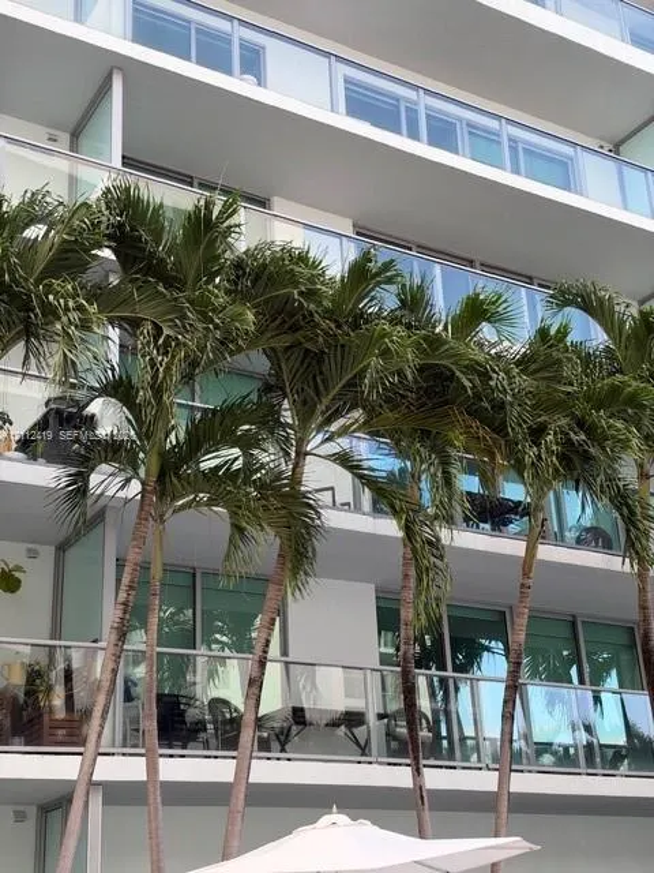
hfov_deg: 30.3
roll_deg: +3.3
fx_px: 1209
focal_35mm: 48
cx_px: 327
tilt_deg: +23.2
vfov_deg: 39.7
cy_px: 436
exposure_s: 1/456
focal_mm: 6.93
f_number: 1.8
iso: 80
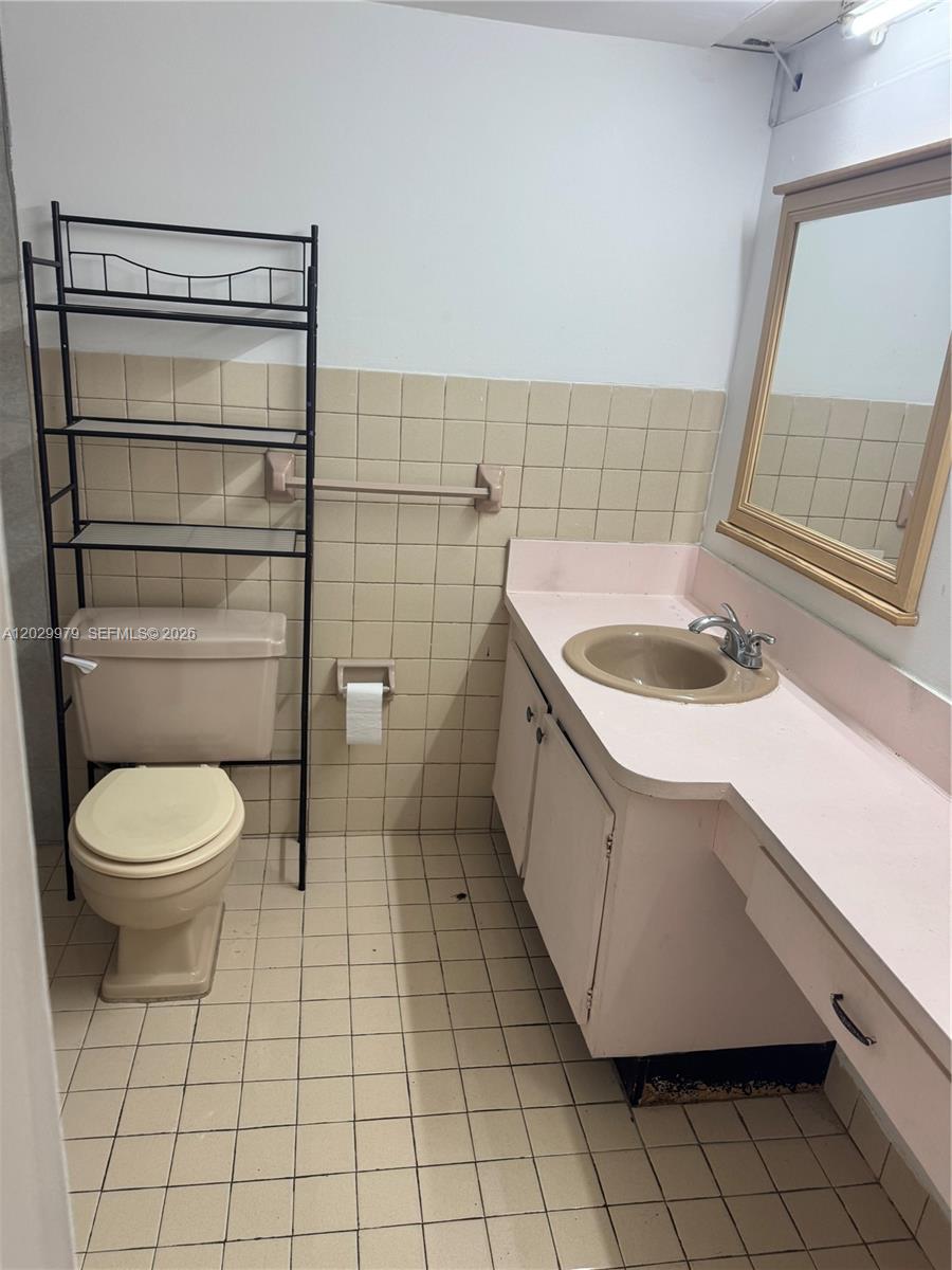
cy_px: 635
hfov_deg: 56.8
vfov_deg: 71.6
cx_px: 476
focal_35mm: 24
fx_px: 880
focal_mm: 6.76
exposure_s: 1/120
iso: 125
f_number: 1.78
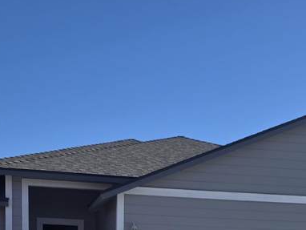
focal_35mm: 77
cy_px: 349
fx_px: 681
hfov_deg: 25.2
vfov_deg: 17.2
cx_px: 193
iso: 80
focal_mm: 6.3
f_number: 1.7
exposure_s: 1/5608
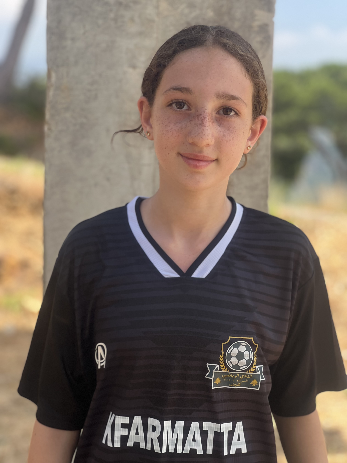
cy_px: 232
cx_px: 174
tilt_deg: -5.6
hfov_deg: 19.1
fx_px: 1029
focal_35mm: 77
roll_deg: -0.5
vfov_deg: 25.3
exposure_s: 1/222
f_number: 2.8
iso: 25
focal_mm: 9
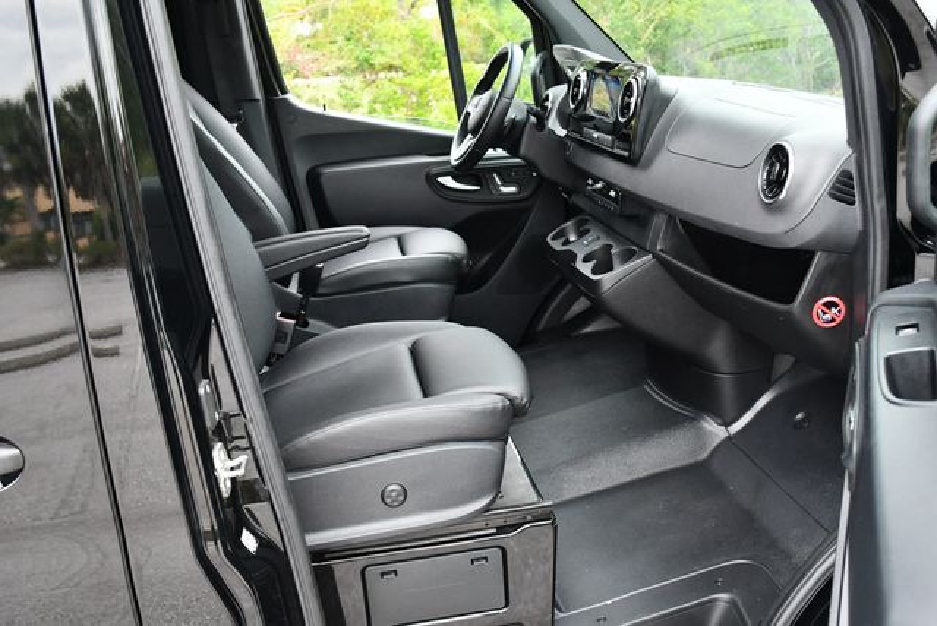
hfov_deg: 53.1
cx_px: 468
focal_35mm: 36
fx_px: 938
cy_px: 313
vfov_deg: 36.9
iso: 800
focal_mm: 18
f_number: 3.5
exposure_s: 1/250
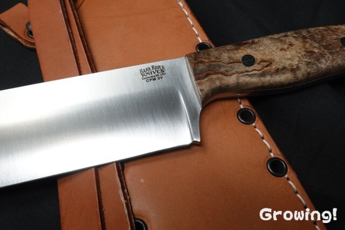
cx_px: 172
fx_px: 278
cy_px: 115
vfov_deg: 44.9
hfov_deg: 63.7
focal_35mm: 29
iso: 640
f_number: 10
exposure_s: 1/30
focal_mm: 10.83
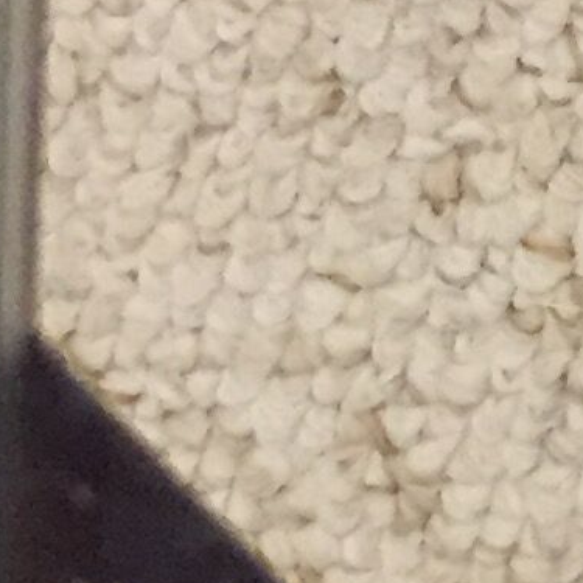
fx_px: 4249
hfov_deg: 7.5
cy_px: 6
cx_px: 1164
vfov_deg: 7.8
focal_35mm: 223
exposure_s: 1/25
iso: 250
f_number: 2.2
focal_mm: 4.15
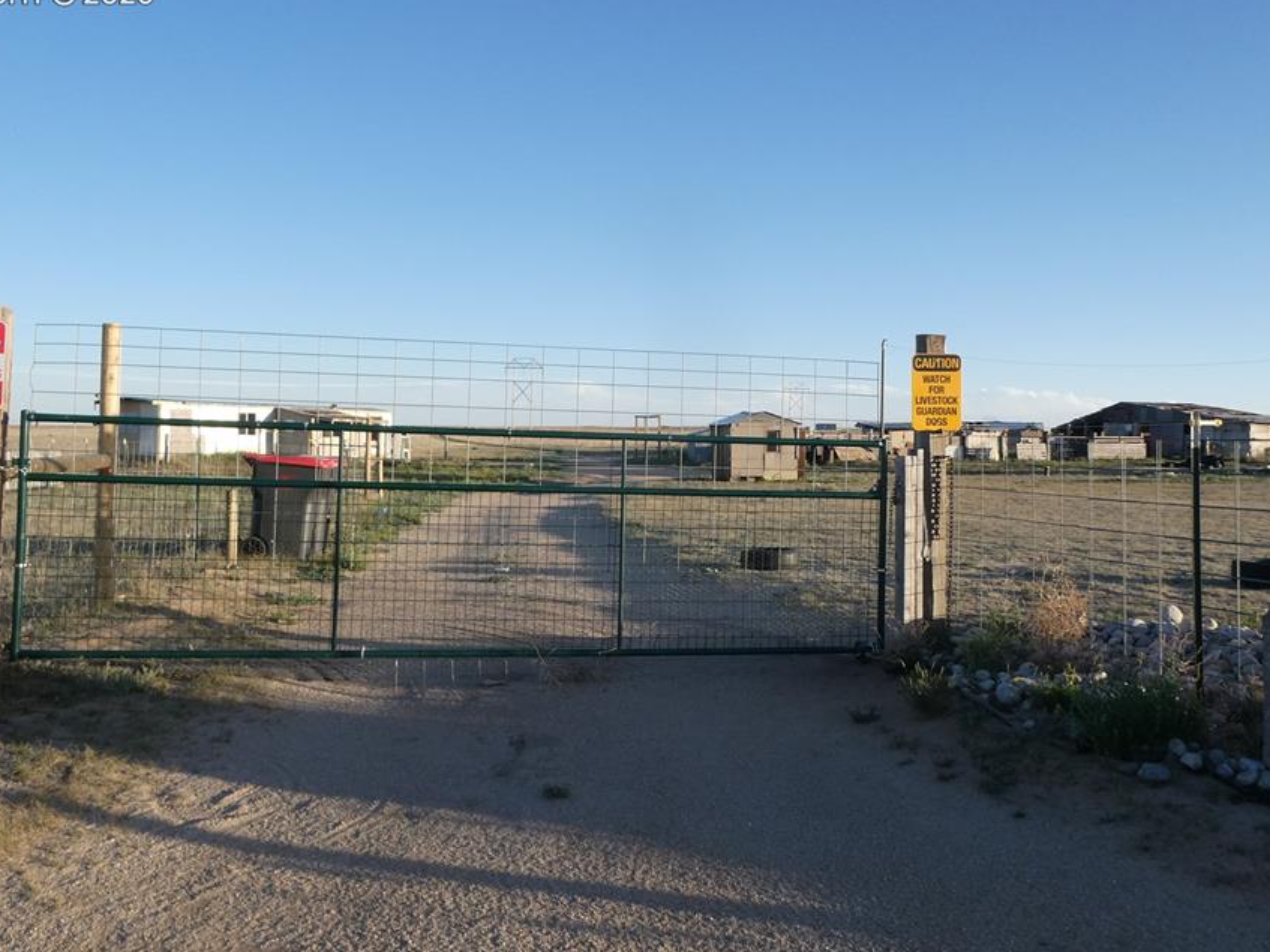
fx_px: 1064
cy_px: 448
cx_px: 631
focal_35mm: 29
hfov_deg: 61.7
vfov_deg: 48.2
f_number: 3.3
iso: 80
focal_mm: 4.3
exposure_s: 1/400
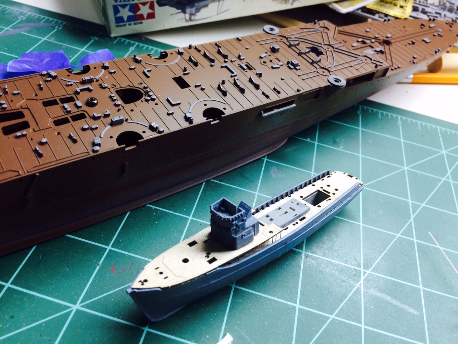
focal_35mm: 29
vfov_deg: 48.2
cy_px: 172
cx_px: 229
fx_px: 384
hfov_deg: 61.7
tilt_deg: -45.6
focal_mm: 4.15
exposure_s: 1/30
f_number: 2.2
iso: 100
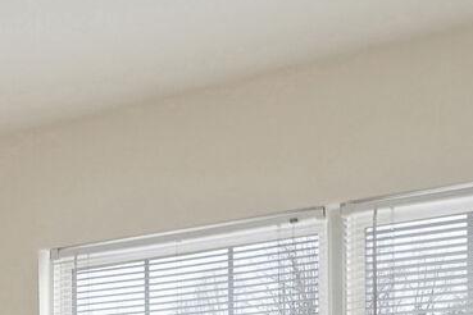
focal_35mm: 75
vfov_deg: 16.2
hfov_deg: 25.9
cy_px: 505
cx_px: 21
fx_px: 985
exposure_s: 1/10
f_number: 9
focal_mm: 16
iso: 640
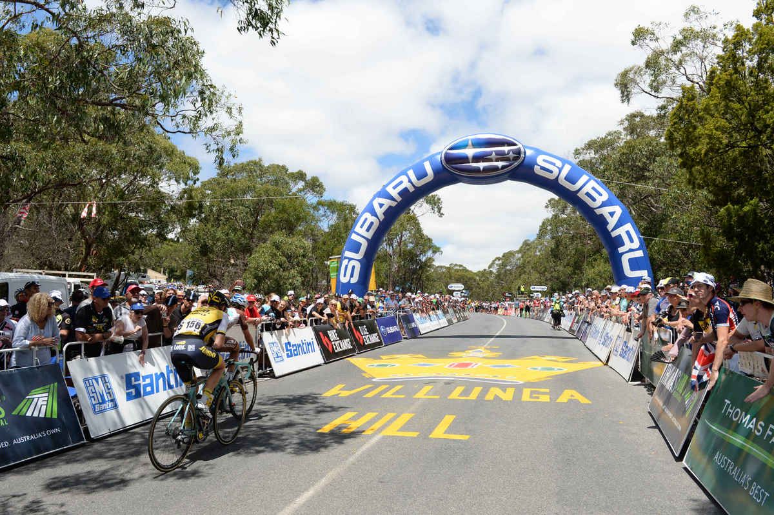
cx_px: 387
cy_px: 258
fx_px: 601
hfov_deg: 65.5
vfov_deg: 46.3
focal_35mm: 28
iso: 500
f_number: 8
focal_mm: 28
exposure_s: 1/1000
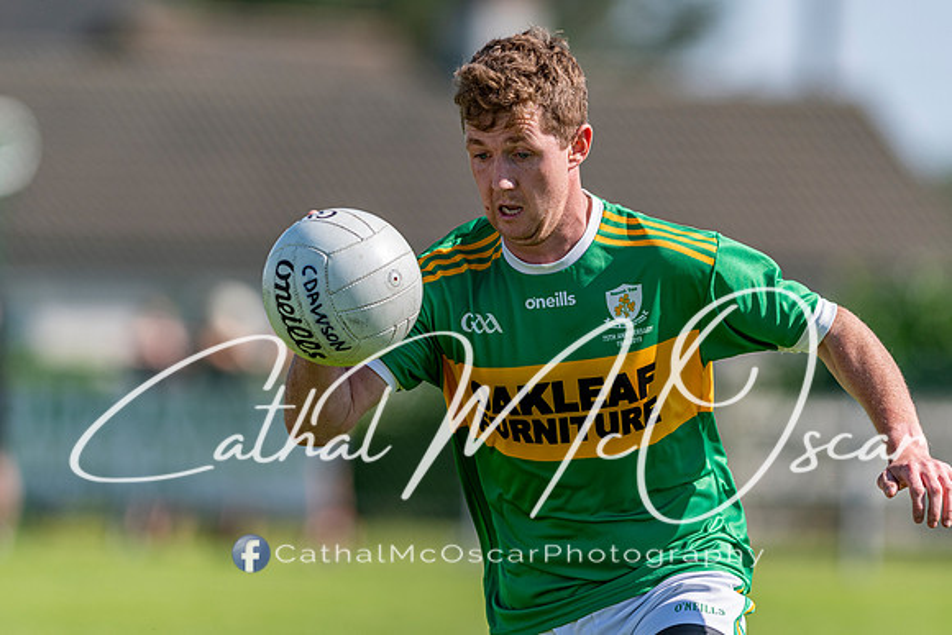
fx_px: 11902
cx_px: 476
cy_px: 318
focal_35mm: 450
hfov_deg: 4.6
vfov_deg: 3.1
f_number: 2.8
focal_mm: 300
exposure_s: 1/2000
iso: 110
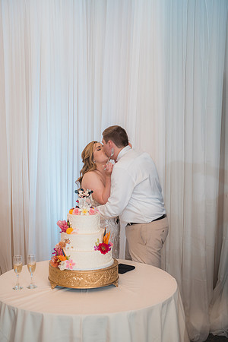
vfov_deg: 39.6
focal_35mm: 50
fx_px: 475
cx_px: 114
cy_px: 171
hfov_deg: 27.0
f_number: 2.8
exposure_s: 1/250
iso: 800
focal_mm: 50
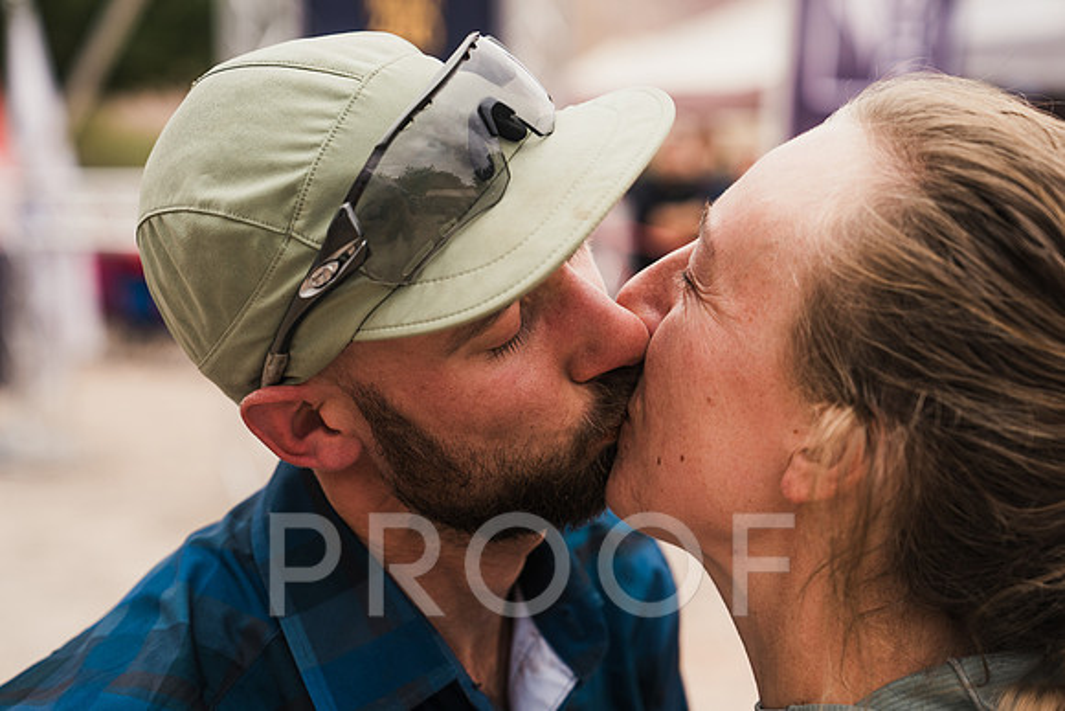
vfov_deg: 19.5
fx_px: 2071
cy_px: 356
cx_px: 532
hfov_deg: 28.8
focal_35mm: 70
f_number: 4
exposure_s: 1/500
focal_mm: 70
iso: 320
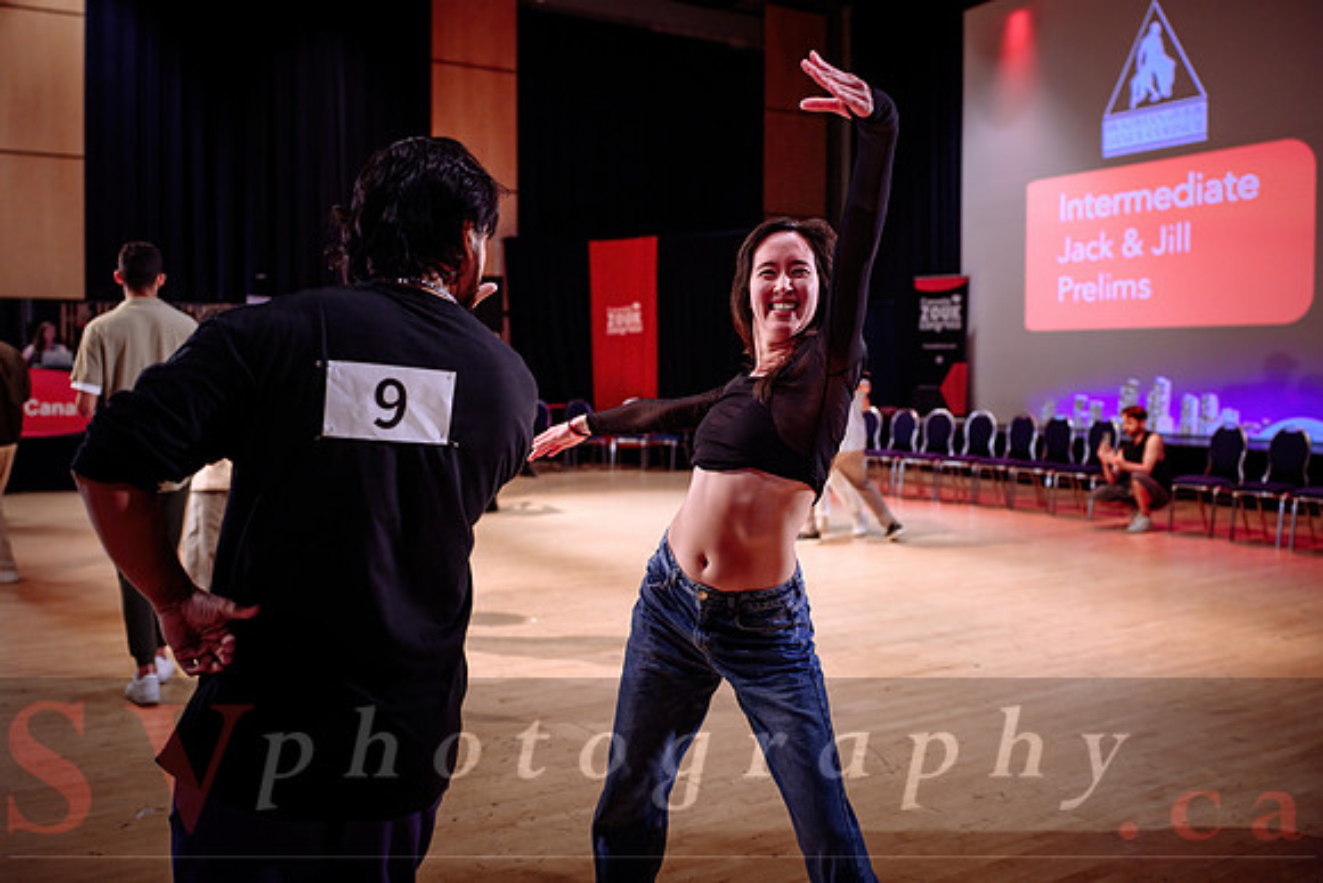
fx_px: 1086
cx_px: 625
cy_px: 417
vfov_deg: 44.2
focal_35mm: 30
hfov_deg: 62.6
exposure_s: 1/320
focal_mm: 28
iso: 1600
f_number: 2
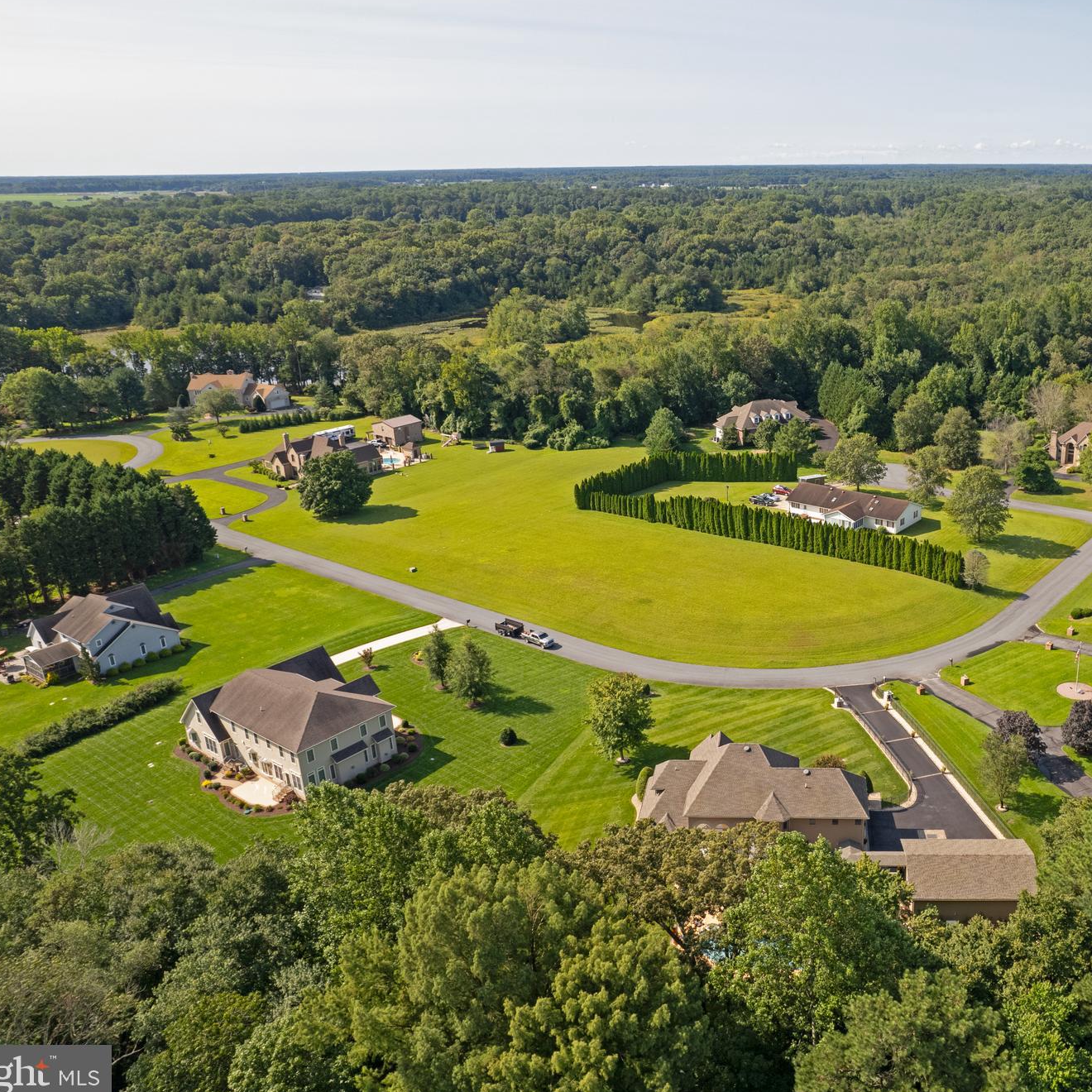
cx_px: 775
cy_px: 541
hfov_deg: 53.9
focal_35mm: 29
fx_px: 1035
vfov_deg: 55.6
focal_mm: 8.38
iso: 100
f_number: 2.8
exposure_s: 1/240
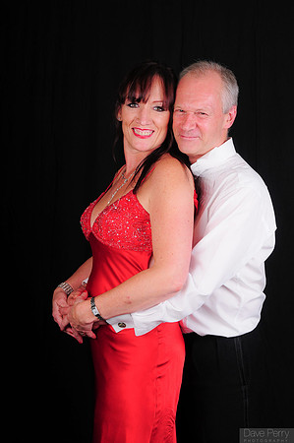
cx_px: 147
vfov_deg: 42.4
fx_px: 571
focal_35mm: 46
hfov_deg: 28.9
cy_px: 222
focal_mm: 31
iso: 200
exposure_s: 1/125
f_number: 8
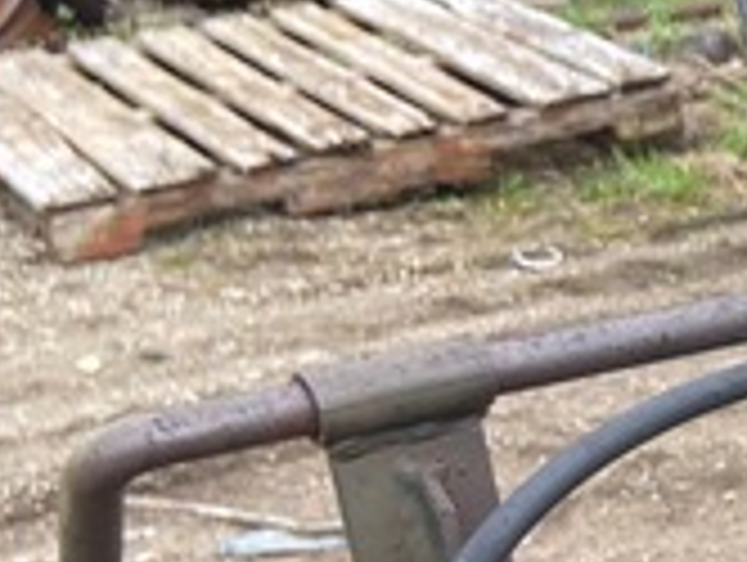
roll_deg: -2.5
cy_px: 414
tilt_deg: -21.7
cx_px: 1660
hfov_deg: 12.9
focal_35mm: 125
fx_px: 2701
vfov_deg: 11.9
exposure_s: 1/183
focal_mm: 4.25
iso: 32
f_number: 1.8
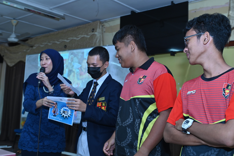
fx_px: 260
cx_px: 117
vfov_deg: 33.4
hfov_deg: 48.5
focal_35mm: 40
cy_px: 78
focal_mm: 40
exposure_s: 1/160
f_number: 4.5
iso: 1000
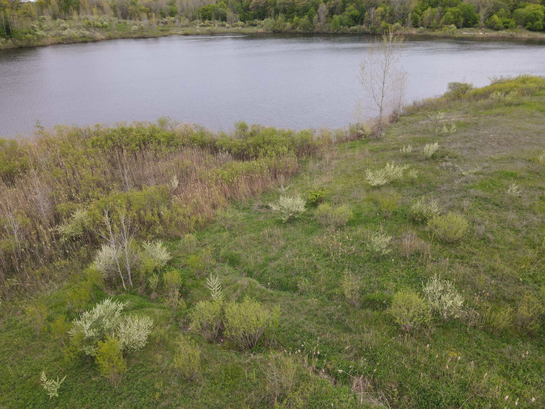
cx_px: 272
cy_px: 204
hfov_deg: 71.6
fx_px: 378
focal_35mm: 24
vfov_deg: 56.8
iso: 240
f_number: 2.8
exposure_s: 1/15
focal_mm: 4.5
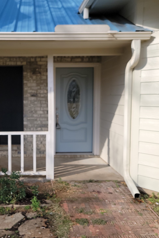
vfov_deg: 54.4
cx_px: 31
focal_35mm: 35
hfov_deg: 36.5
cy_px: 117
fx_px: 232
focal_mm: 6.7
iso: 16
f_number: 1.8
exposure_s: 1/724
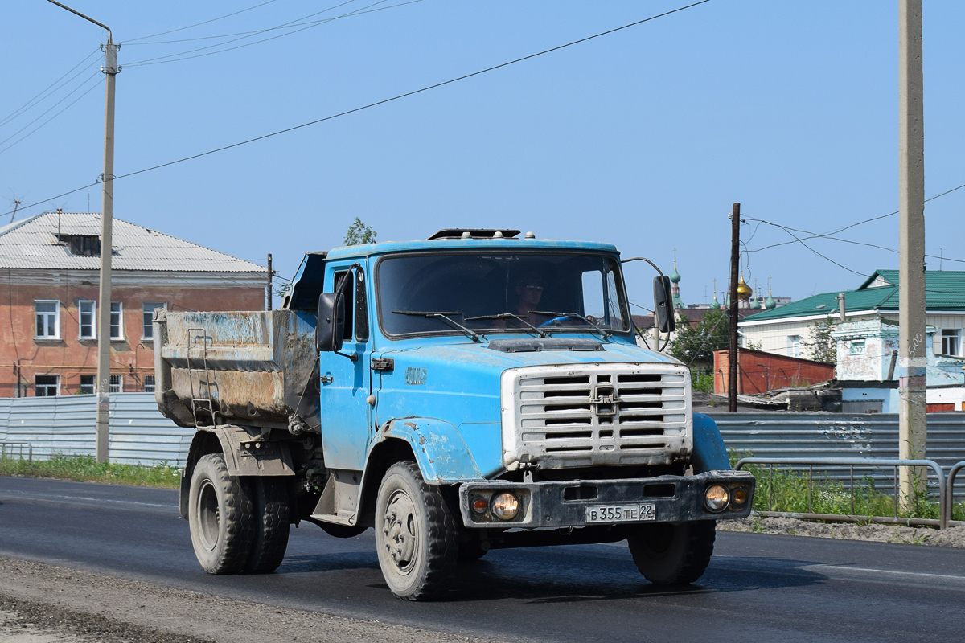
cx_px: 482
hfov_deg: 29.9
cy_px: 322
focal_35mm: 68
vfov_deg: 20.2
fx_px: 1809
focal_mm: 45
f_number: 10
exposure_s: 1/400
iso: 200
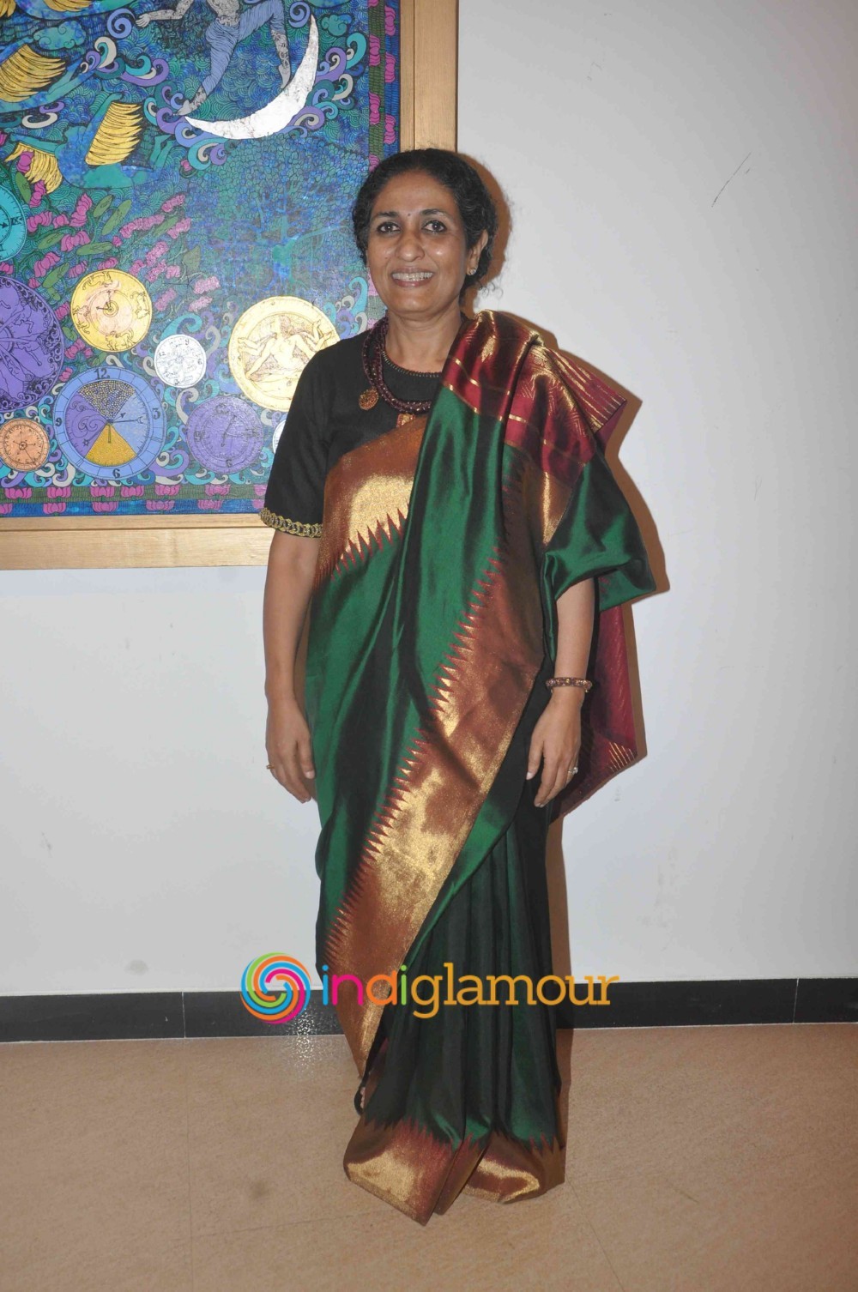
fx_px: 1183
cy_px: 646
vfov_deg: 57.3
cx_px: 429
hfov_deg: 39.9
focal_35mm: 33
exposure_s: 1/160
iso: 1000
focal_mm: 22
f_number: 10
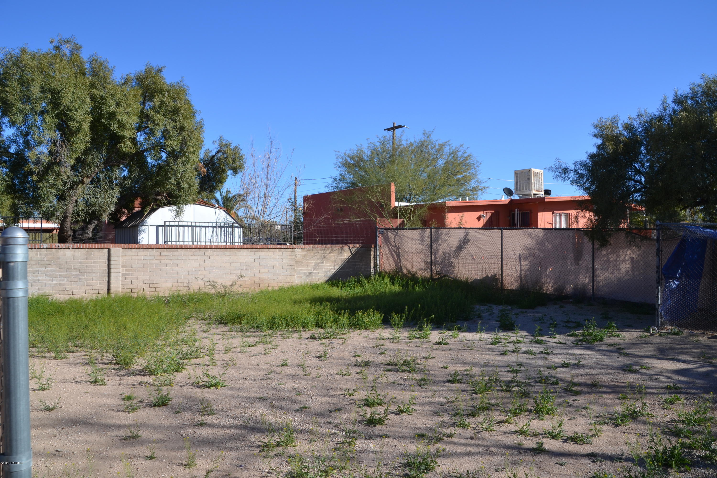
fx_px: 538
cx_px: 358
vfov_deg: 47.9
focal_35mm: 27
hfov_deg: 67.4
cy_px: 239
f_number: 8
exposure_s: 1/250
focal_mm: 18
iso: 100
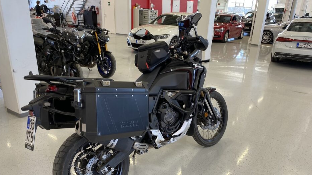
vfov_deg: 37.2
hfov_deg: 62.6
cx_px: 155
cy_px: 122
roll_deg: -1.5
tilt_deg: -24.4
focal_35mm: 31
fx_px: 256
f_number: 1.8
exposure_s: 1/100
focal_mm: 4.25
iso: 64
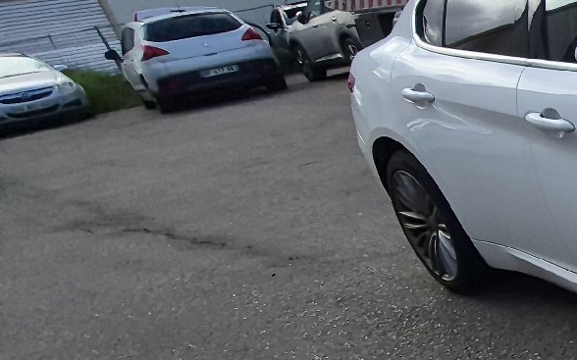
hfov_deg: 26.5
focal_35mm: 45
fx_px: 707
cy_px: 188
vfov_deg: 28.6
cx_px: 921
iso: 40
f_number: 2.2
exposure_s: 1/2500
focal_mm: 1.74
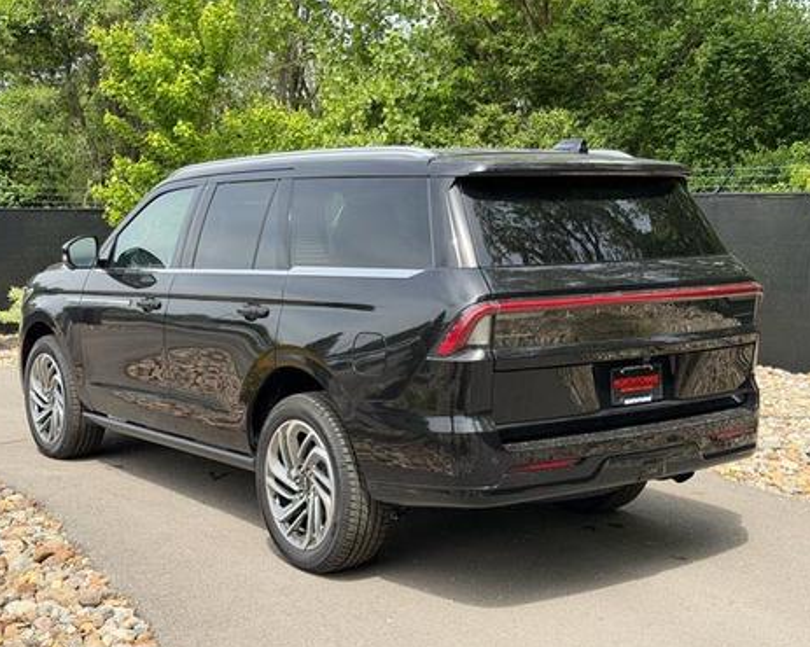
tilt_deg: -4.9
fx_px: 1222
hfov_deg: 36.7
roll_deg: +1.7
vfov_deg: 29.7
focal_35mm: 51
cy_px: 327
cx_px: 392
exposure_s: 1/2342
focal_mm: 6.76
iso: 100
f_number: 1.78
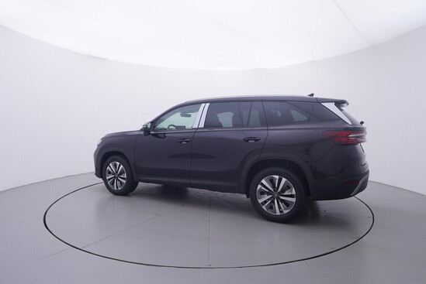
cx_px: 213
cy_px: 142
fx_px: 266
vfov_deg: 56.2
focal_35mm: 22
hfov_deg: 77.3
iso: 200
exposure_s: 1/80
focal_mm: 15
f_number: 5
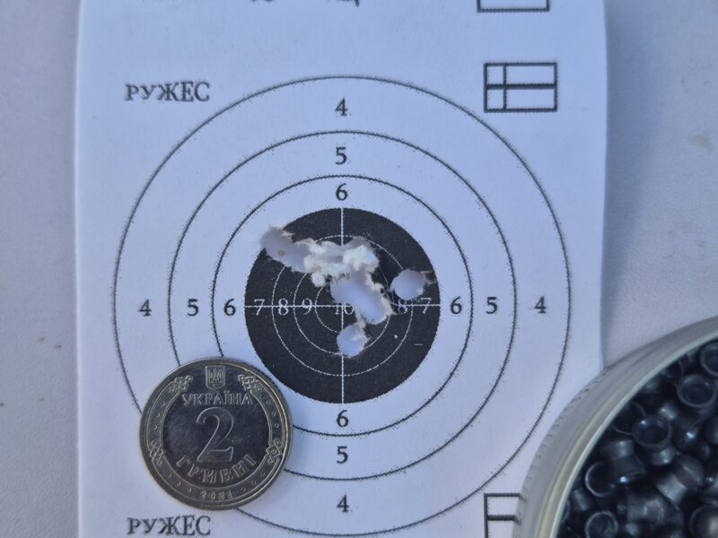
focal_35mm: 23
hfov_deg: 73.9
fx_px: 477
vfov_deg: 58.9
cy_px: 269
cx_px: 359
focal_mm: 5.4
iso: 80
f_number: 1.8
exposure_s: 1/1250
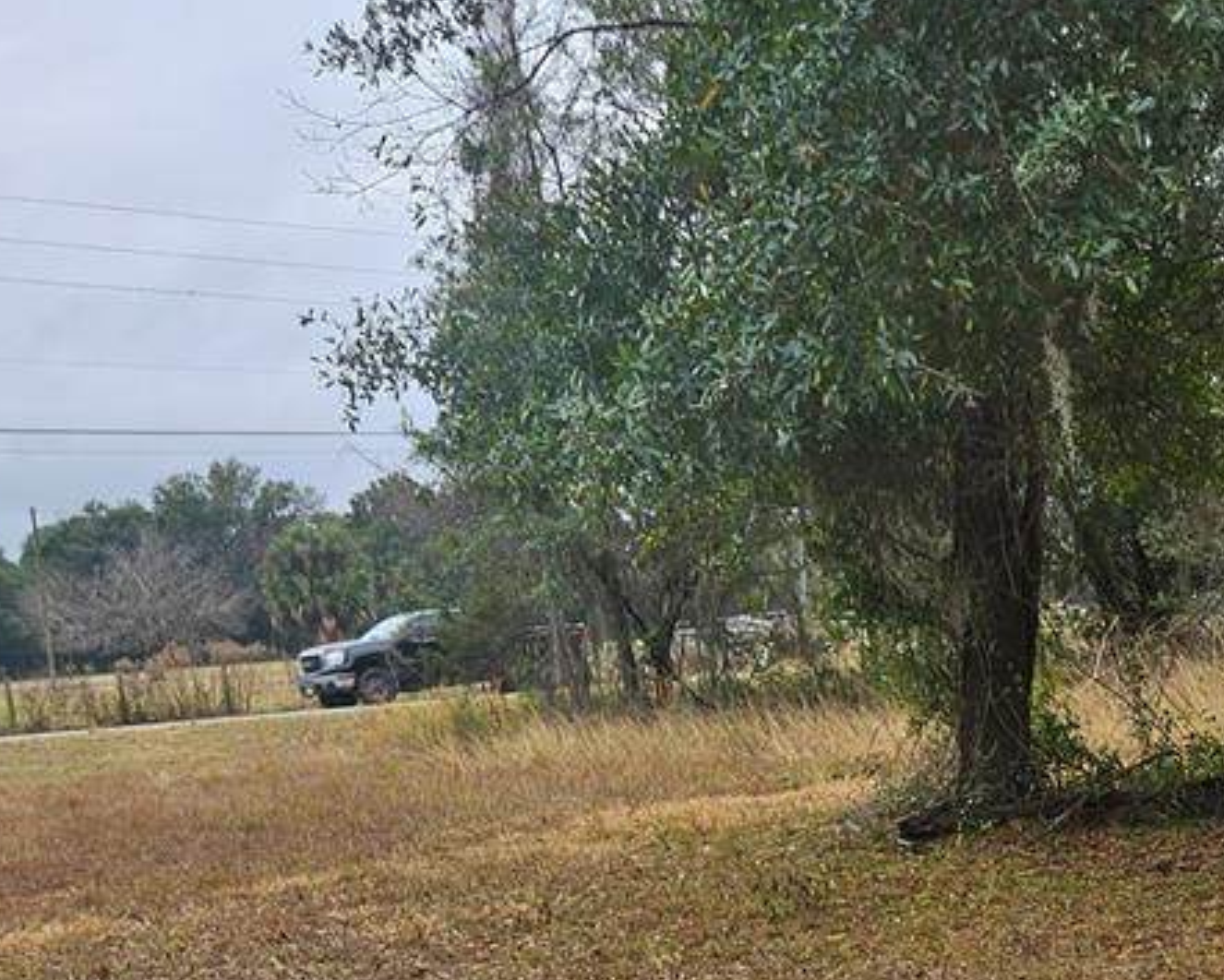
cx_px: 1152
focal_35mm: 52
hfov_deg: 33.6
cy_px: 861
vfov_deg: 28.2
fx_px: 1885
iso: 25
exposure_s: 1/247
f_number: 1.8
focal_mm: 5.4
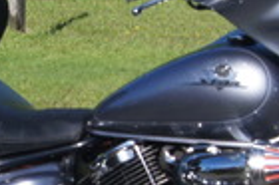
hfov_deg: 11.8
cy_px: 157
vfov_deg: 8.0
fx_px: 1324
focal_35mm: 171
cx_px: -54
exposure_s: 1/160
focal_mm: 20
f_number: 10
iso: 100
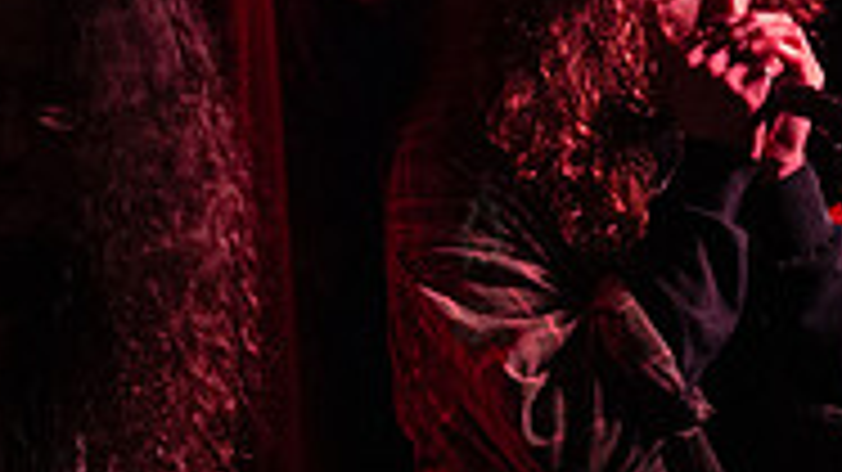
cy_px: 265
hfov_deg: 11.0
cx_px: 477
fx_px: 4352
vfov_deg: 6.2
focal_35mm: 195
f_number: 3.2
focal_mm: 60
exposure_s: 1/400
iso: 10000
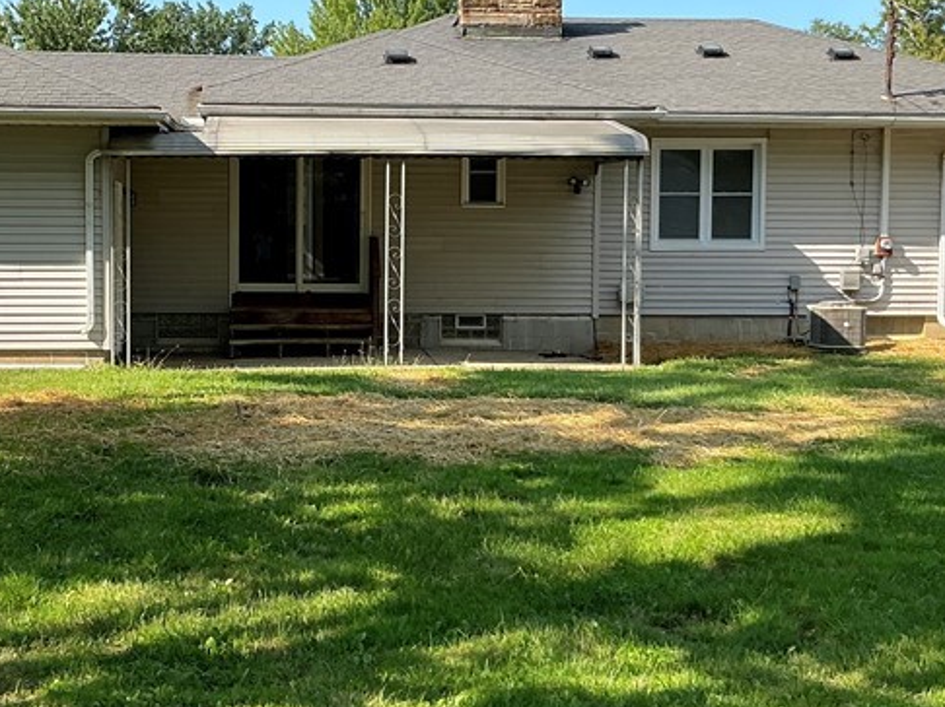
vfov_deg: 24.8
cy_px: 320
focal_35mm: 59
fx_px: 1610
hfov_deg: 32.6
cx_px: 383
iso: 25
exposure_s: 1/997
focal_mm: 3
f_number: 1.8
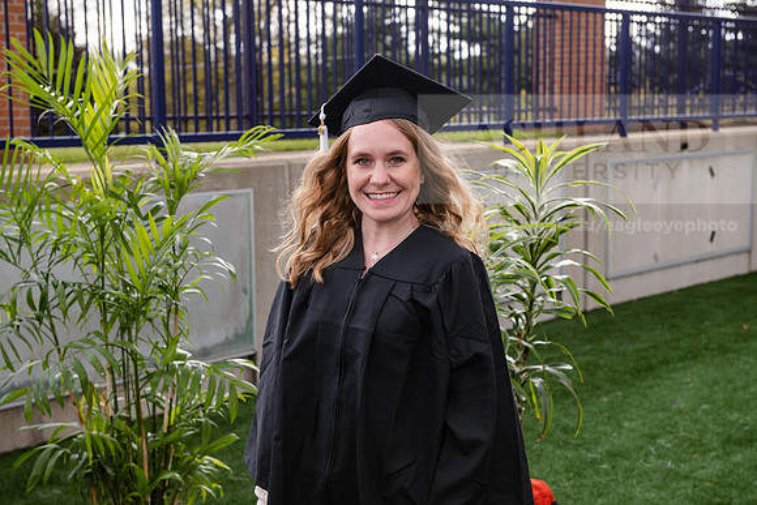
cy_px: 252
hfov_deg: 33.4
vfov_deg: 22.6
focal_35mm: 60
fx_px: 1262
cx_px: 378
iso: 320
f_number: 5.6
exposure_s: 1/200
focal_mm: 60
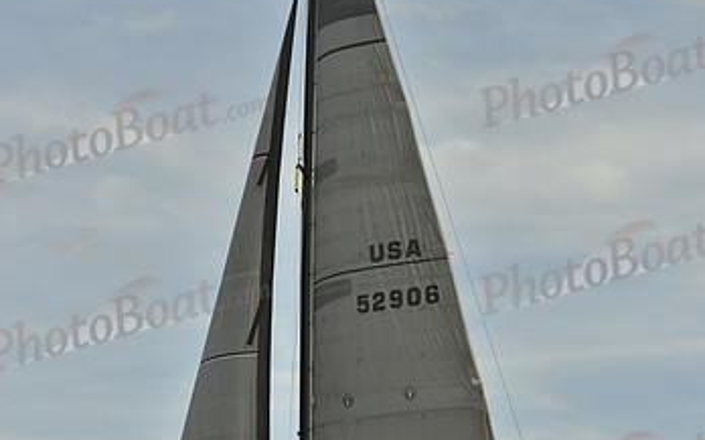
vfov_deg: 10.9
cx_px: 376
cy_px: 397
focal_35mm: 119
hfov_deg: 17.5
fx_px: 2285
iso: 200
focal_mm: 70
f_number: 5.6
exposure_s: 1/1250
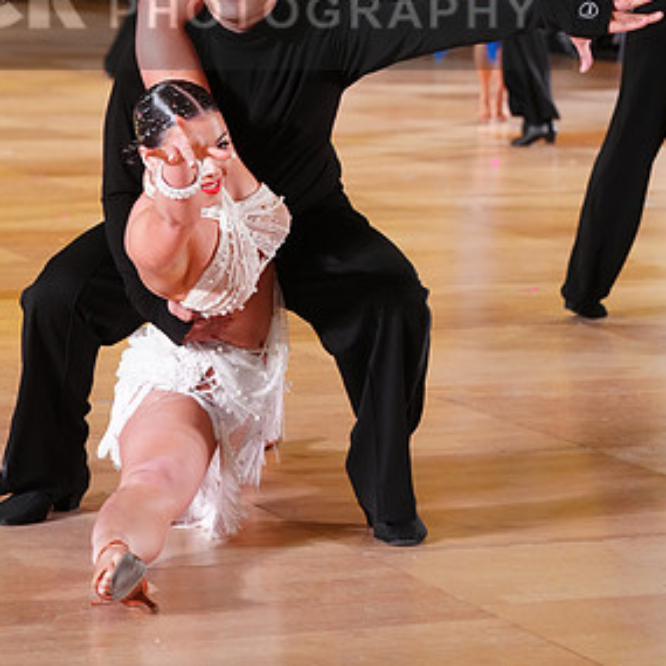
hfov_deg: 11.9
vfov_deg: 11.8
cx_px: 251
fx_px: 3200
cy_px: -7
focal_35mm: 147
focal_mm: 85
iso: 3200
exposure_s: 1/400
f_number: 4
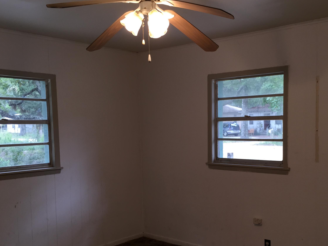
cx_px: 213
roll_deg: +0.6
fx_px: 370
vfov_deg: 36.6
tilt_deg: -4.3
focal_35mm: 39
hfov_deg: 47.2
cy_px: 153
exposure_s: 1/30
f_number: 2.2
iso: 32
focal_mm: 4.15
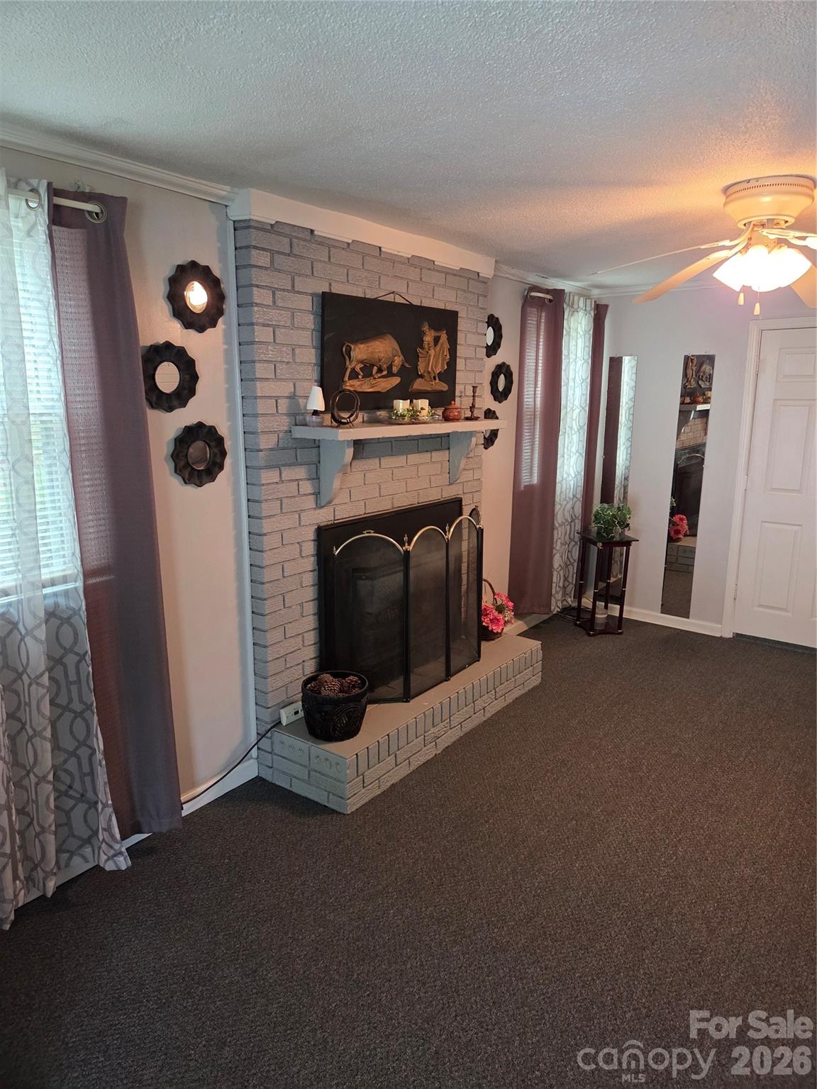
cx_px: 408
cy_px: 544
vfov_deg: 73.9
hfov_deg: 58.9
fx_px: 724
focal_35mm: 23
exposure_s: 1/120
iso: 800
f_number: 1.8
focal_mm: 5.4
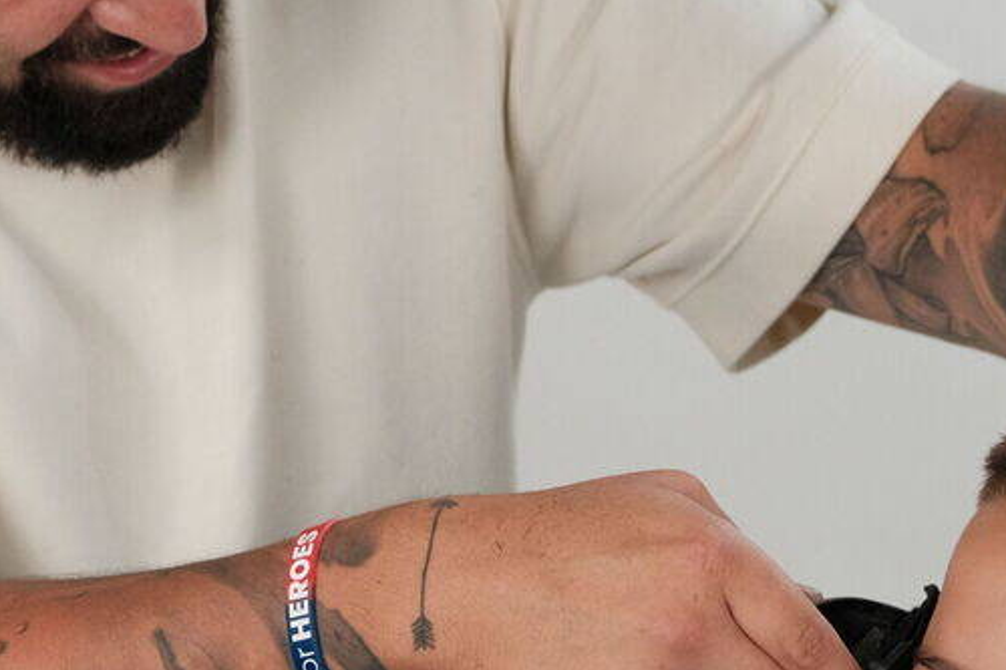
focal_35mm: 240
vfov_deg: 5.7
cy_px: 167
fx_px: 6704
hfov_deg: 8.6
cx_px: 445
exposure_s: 1/125
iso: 1000
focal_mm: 50
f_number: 4
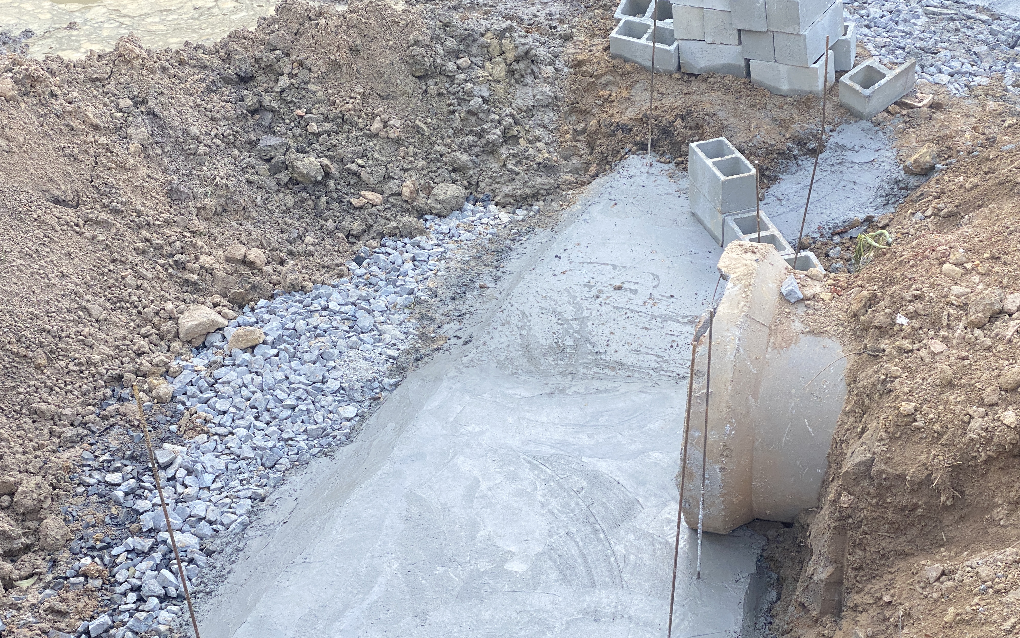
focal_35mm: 56
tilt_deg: -35.4
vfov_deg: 23.1
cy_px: 359
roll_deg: +2.0
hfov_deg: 36.3
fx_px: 1557
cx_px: 511
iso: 80
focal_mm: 6
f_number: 2
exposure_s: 1/121
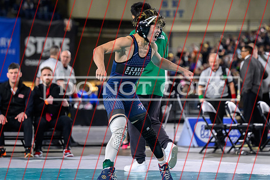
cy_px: 55
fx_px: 1388
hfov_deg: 11.1
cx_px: 151
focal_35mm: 185
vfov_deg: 7.4
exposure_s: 1/800
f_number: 2.8
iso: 2500
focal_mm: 101
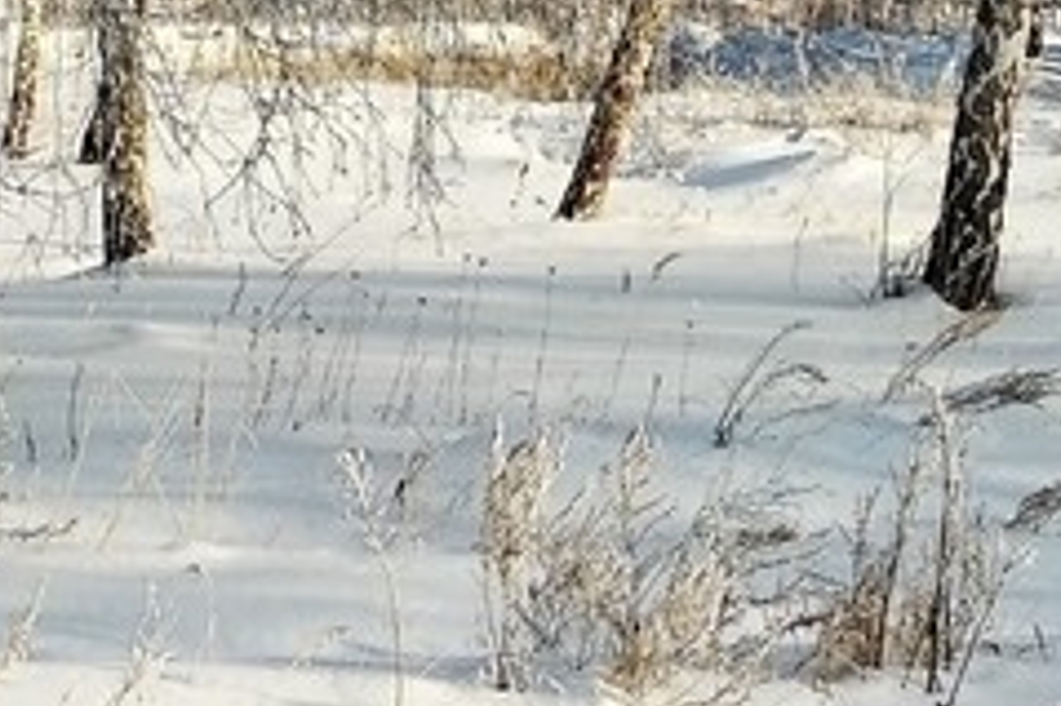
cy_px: -375
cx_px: 373
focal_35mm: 102
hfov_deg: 20.0
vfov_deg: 12.7
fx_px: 3004
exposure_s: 1/1079
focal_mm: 3.81
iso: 100
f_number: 2.2
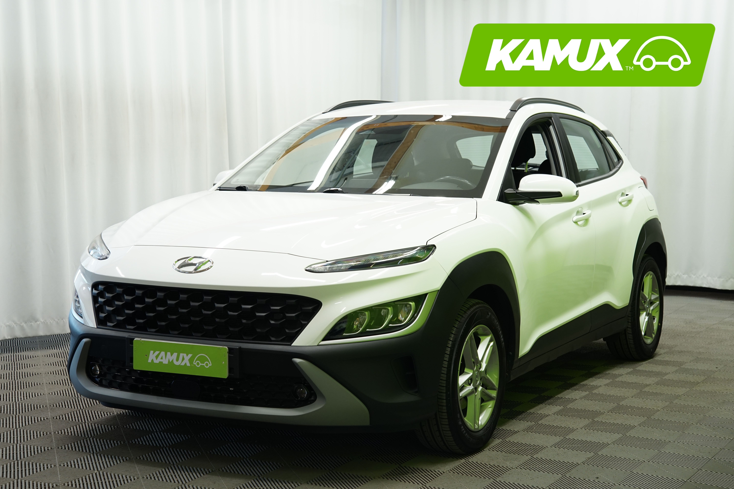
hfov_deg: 33.4
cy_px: 244
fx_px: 1223
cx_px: 367
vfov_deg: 22.6
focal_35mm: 60
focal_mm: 60
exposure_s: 1/15
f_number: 6.3
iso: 500
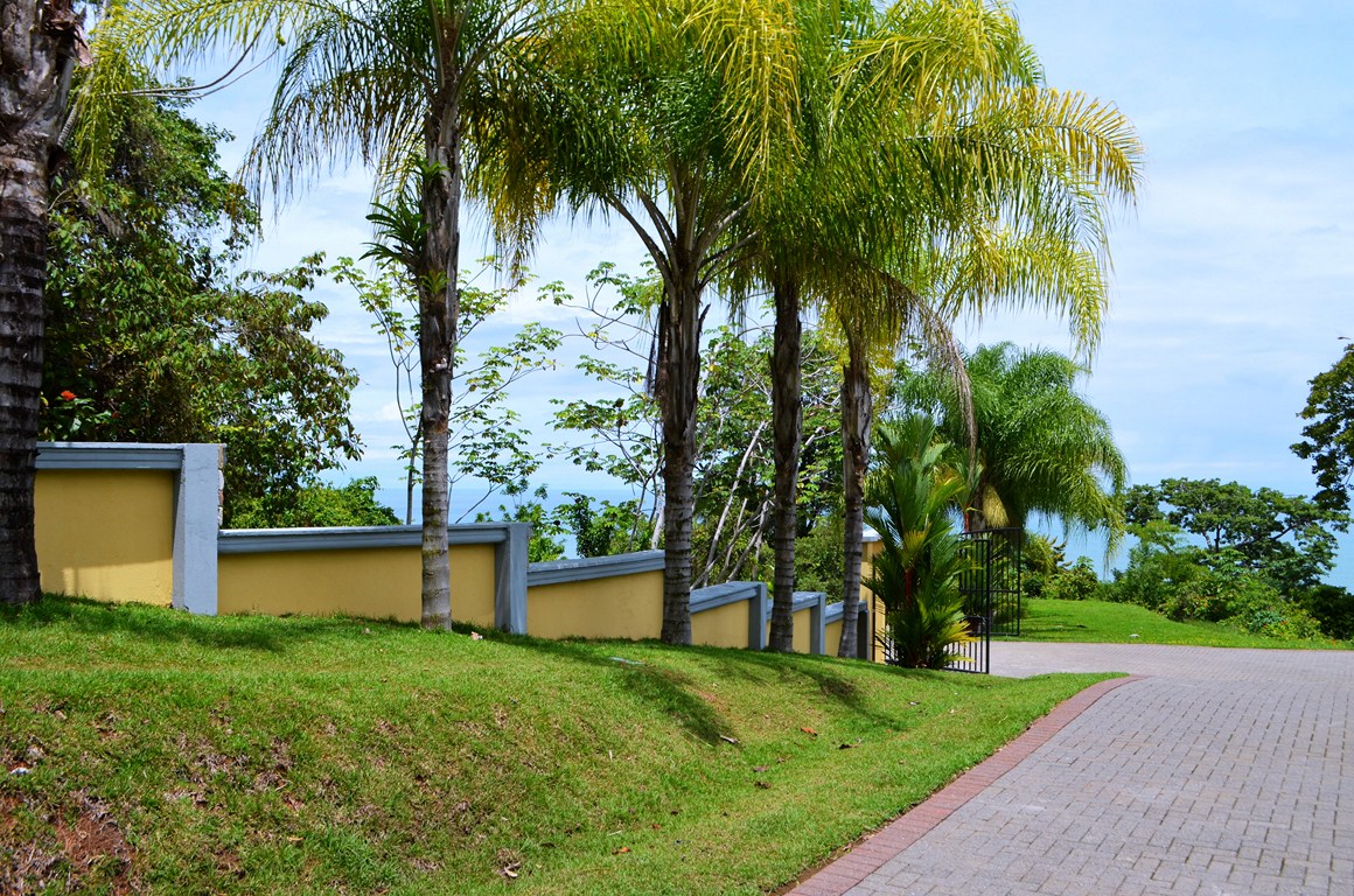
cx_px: 677
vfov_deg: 43.4
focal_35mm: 30
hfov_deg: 62.0
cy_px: 448
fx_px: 1126
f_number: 9
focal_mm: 20
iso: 100
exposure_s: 1/320
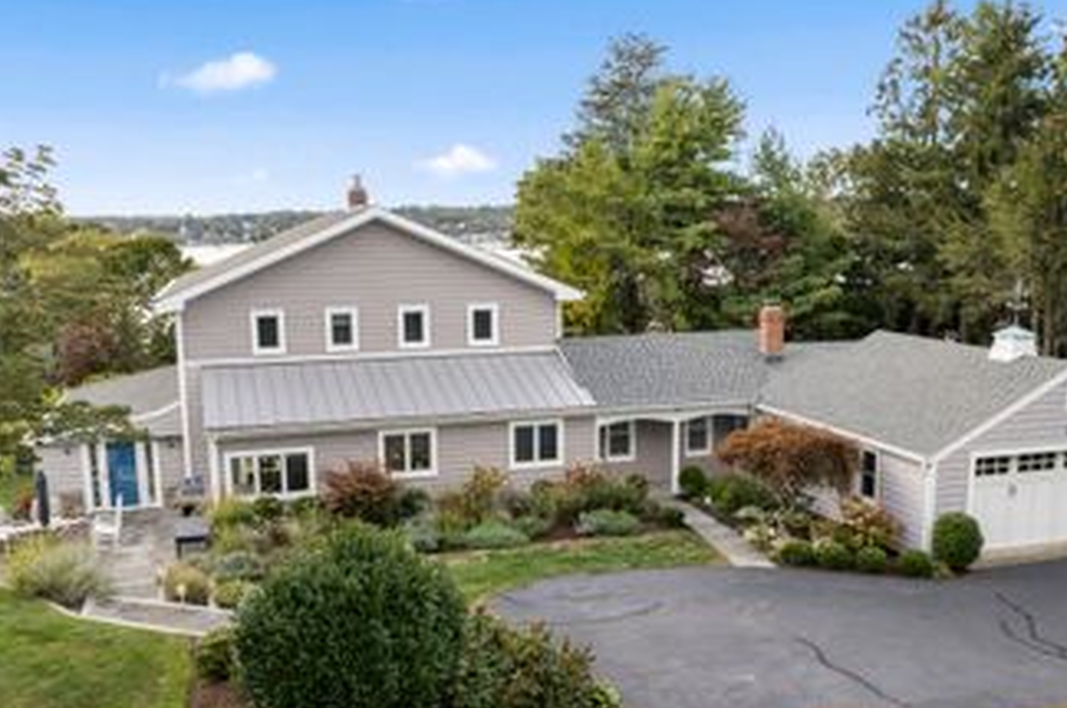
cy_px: 426
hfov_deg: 55.9
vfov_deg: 38.6
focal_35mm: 34
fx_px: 1006
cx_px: 550
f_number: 2.8
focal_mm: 8.38
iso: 100
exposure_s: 1/500
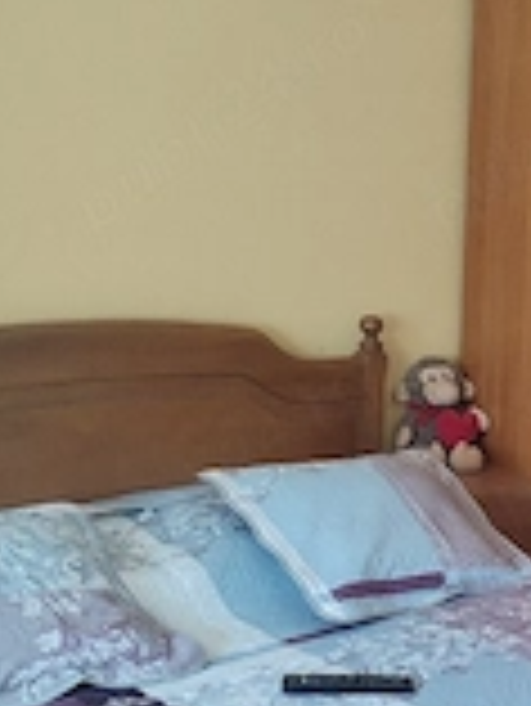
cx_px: 662
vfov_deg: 31.1
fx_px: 1246
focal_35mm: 61
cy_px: 526
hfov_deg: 22.0
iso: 611
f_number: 1.89
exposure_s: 1/20
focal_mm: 5.89
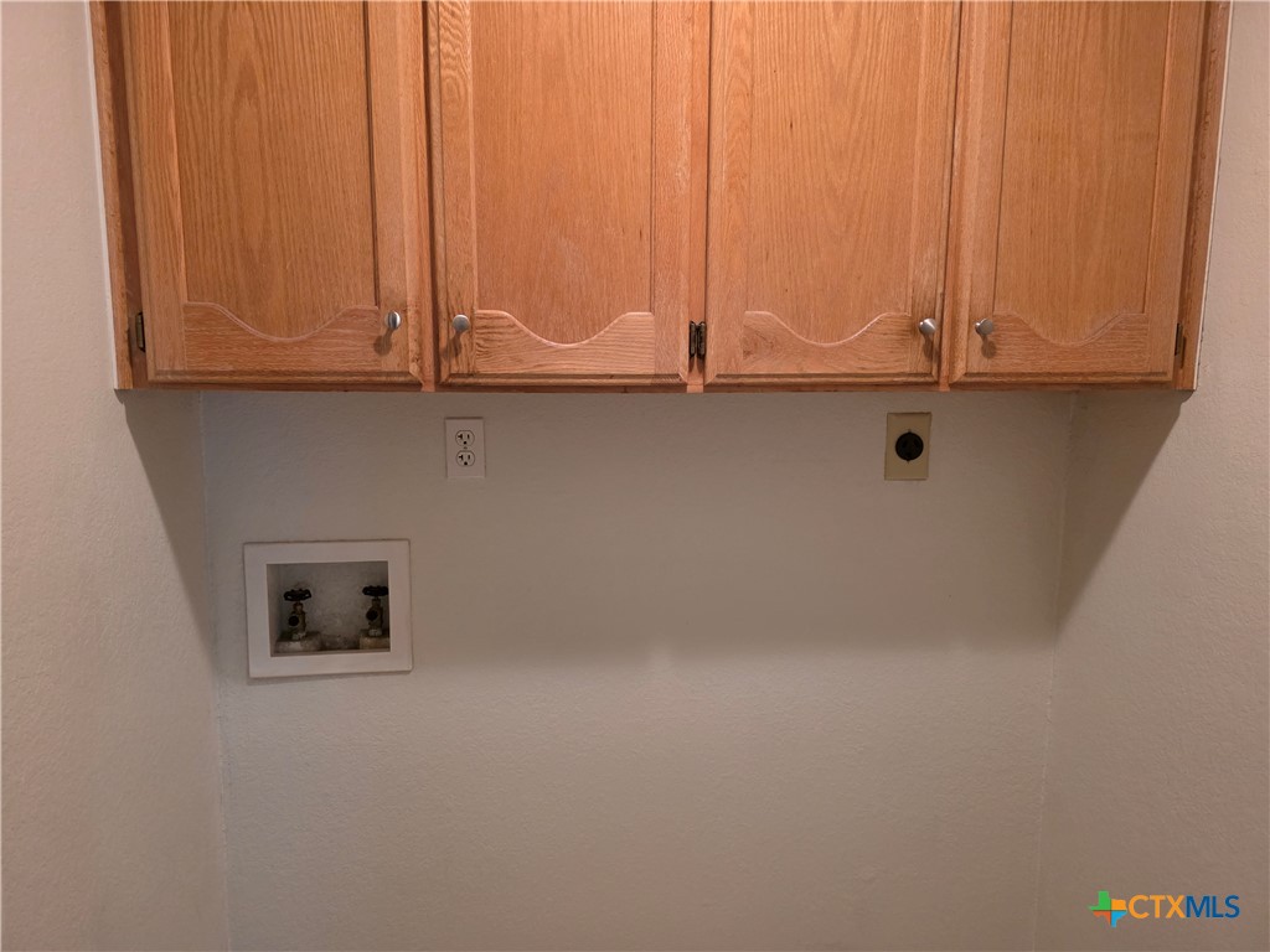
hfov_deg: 73.9
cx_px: 635
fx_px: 844
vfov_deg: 58.9
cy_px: 476
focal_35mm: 23
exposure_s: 1/120
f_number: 1.7
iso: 1000
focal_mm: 6.3
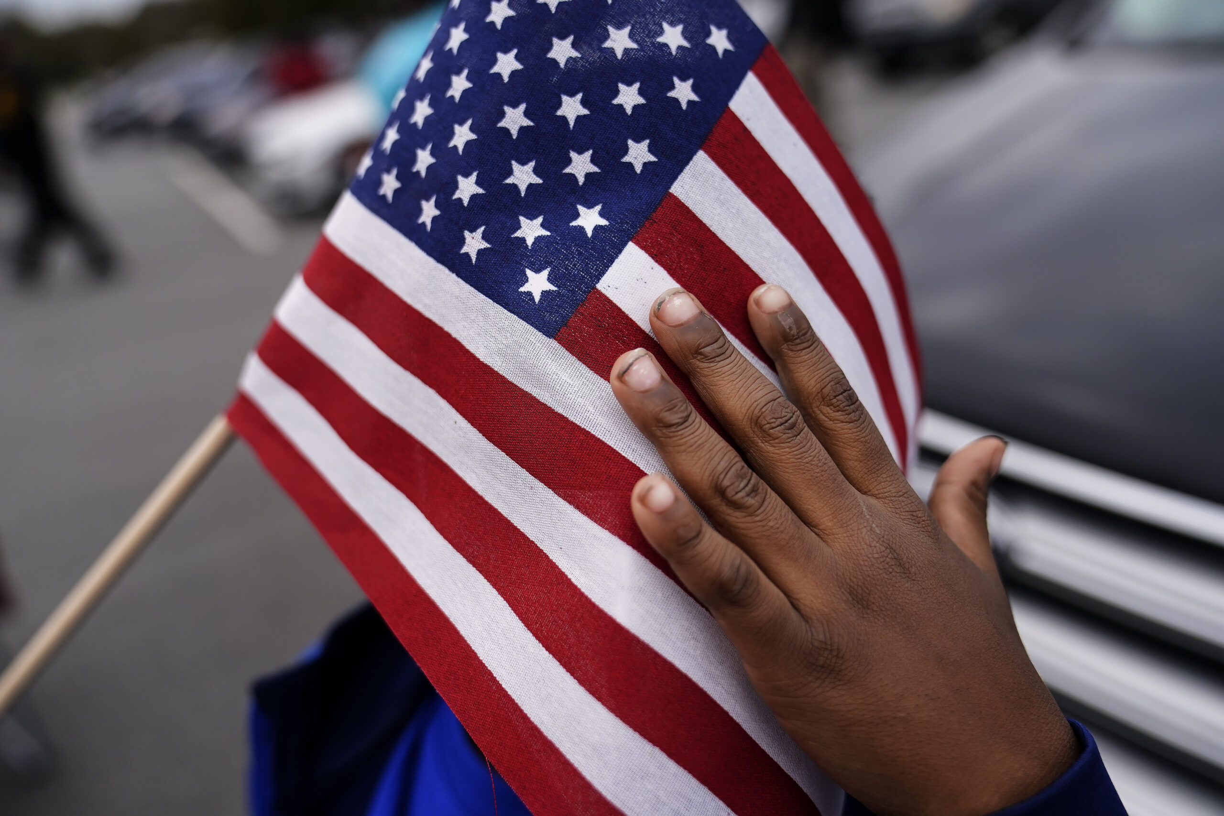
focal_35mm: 29
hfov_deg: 63.7
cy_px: 408
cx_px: 612
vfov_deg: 45.0
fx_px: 986
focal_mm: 29
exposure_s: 1/2000
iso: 640
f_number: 2.8
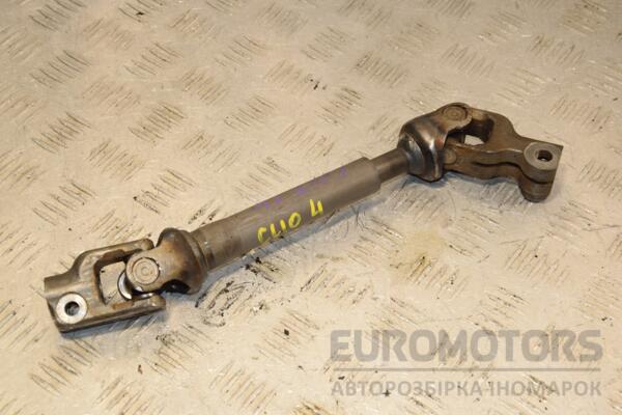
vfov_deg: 18.9
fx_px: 1244
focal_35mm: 72
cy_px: 208
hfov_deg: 28.1
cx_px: 311
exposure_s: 1/200
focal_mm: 48
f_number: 9
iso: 800
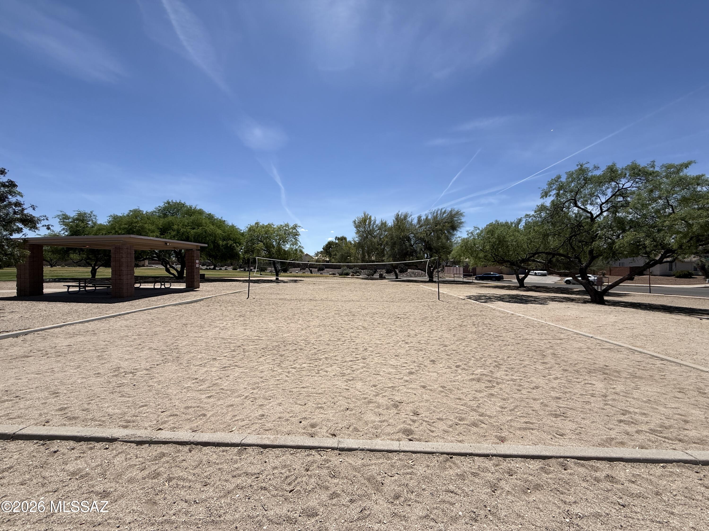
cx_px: 354
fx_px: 287
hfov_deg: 102.1
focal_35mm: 14
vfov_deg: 85.7
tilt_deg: +1.1
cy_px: 266
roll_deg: +0.2
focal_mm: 2.22
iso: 50
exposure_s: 1/3663
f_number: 2.2
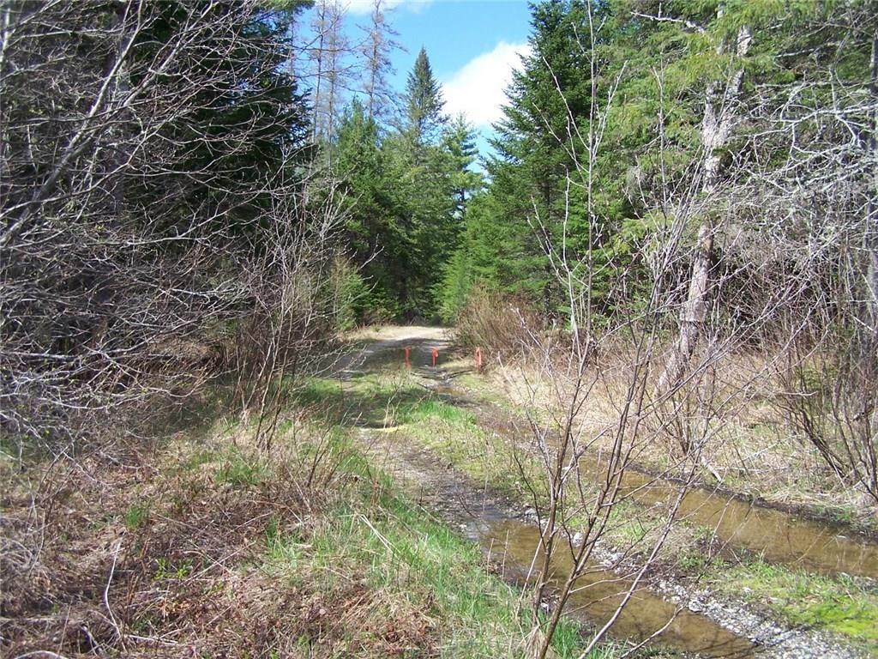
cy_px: 330
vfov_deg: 37.7
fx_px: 964
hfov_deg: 49.0
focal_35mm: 38
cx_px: 439
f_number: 2.8
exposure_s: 1/500
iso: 80
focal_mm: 6.3
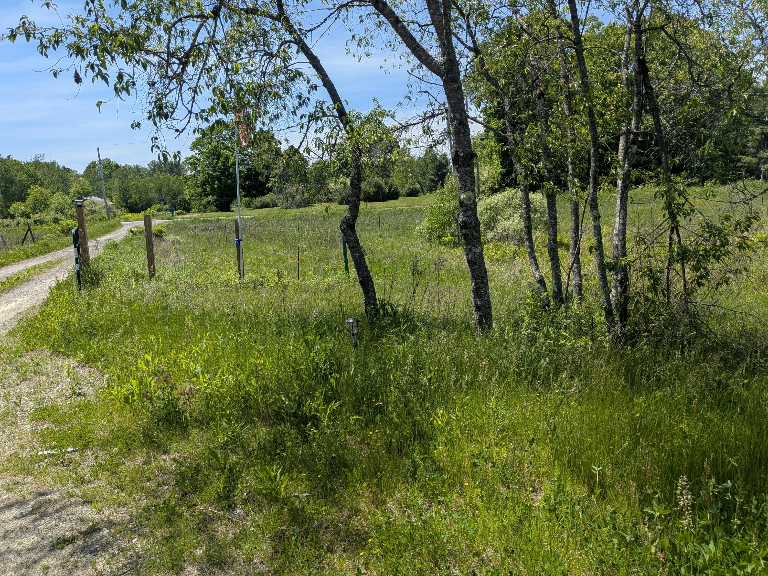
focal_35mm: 24
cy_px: 288
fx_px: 532
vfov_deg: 56.8
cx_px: 384
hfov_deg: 71.6
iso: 30
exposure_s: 1/1802
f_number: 1.7
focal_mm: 4.53
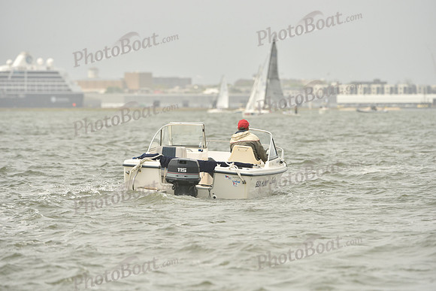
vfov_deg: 4.6
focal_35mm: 300
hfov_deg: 6.9
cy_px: 146
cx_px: 218
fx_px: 3634
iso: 320
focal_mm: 300
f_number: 8
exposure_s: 1/1000
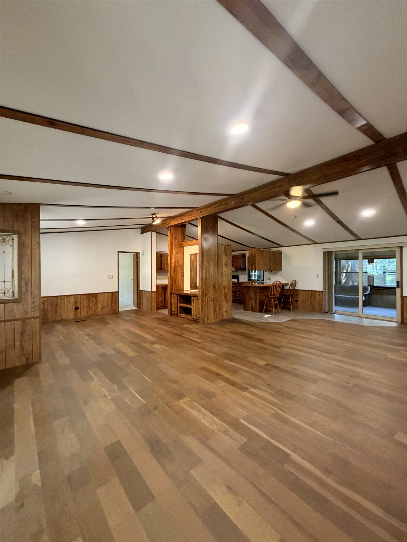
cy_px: 271
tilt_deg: +1.4
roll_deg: +0.2
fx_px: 219
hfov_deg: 85.7
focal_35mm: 14
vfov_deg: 102.1
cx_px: 204
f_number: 2.2
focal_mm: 2.22
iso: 500
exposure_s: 1/60
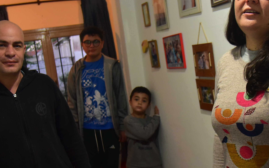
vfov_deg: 24.2
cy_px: 119
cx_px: 155
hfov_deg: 38.1
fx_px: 389
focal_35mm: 53
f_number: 4
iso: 2500
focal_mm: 24
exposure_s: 1/100
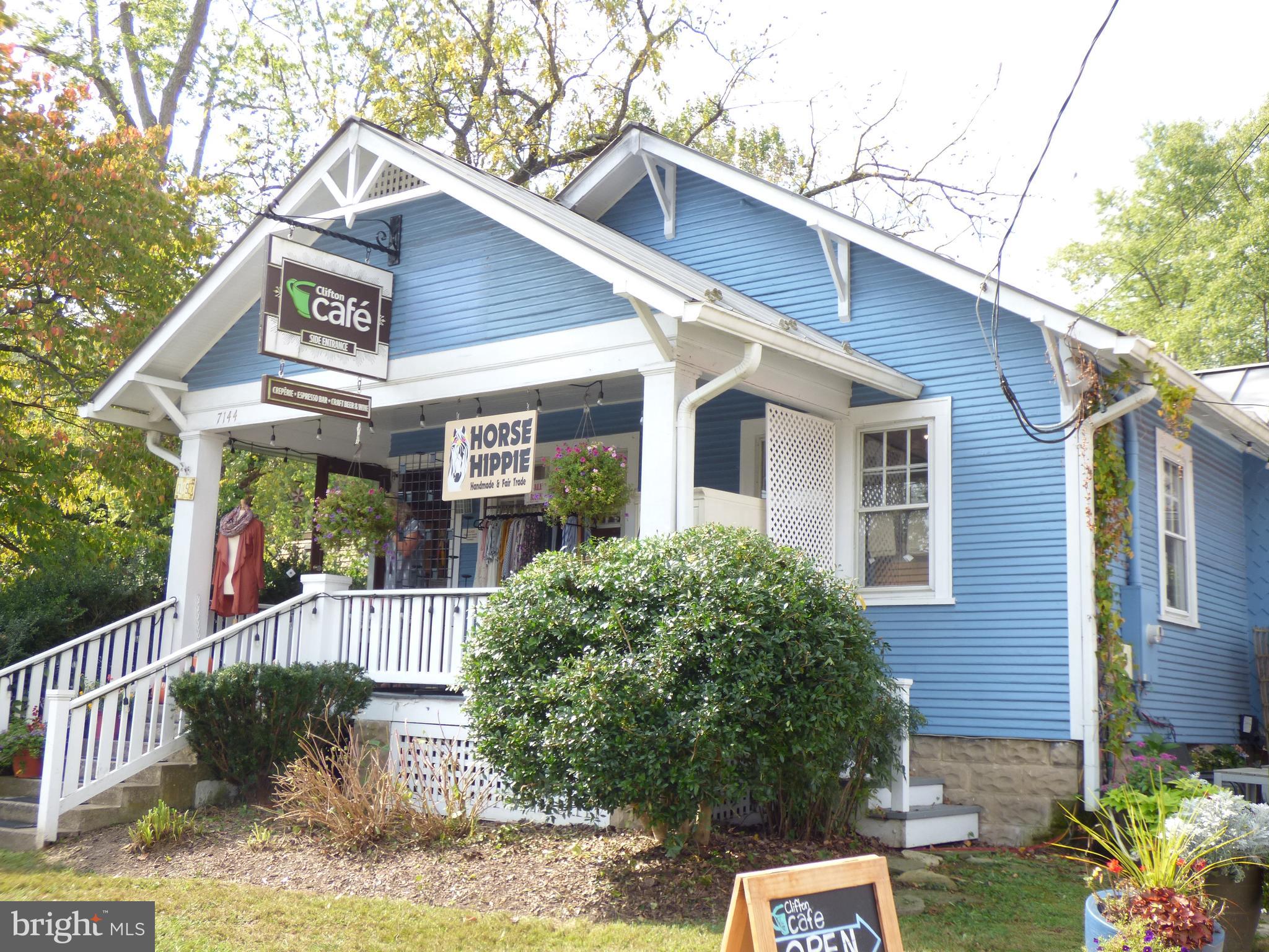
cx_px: 634
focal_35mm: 38
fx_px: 1393
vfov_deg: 37.7
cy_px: 476
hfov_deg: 49.0
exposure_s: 1/250
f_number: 3.5
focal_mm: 6.8
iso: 100
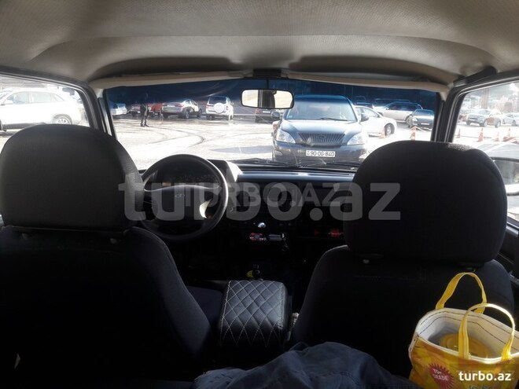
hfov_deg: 63.4
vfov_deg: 49.7
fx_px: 420
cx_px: 260
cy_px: 194
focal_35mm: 28
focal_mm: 3.7
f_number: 1.9
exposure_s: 1/138
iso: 40
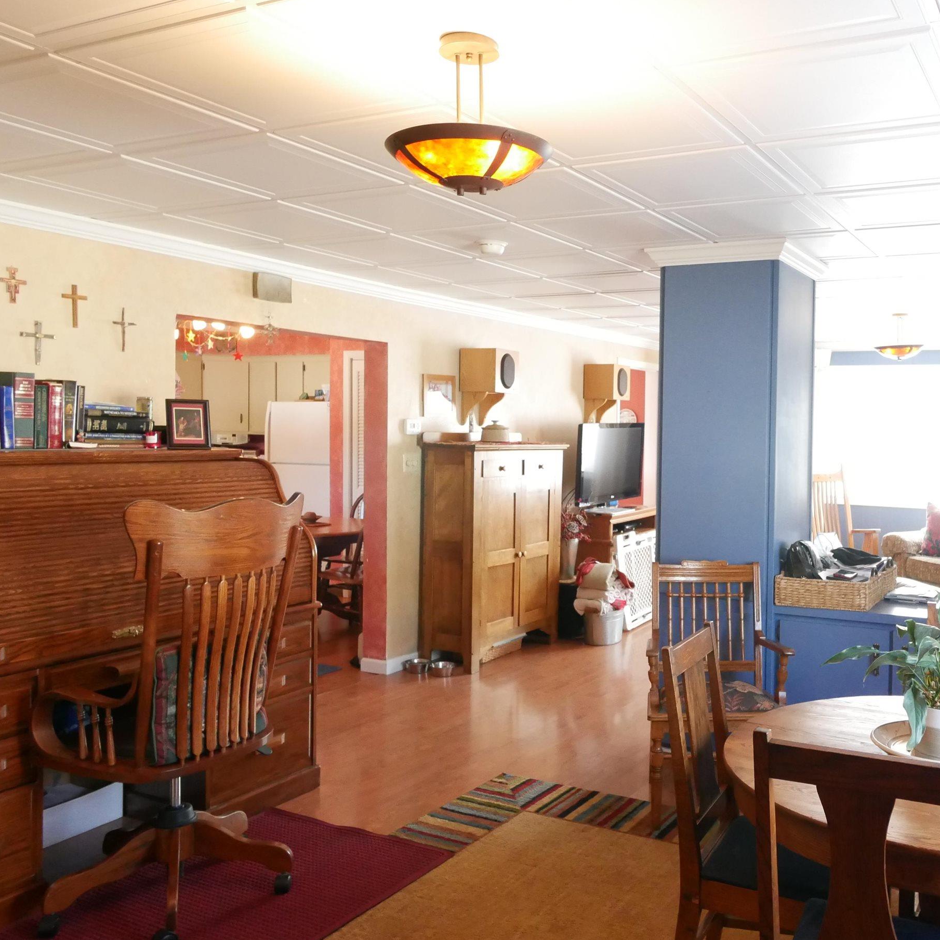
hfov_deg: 52.3
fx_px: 922
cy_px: 462
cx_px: 671
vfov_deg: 54.0
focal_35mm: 30
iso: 2500
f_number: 4
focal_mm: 10
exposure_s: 1/60
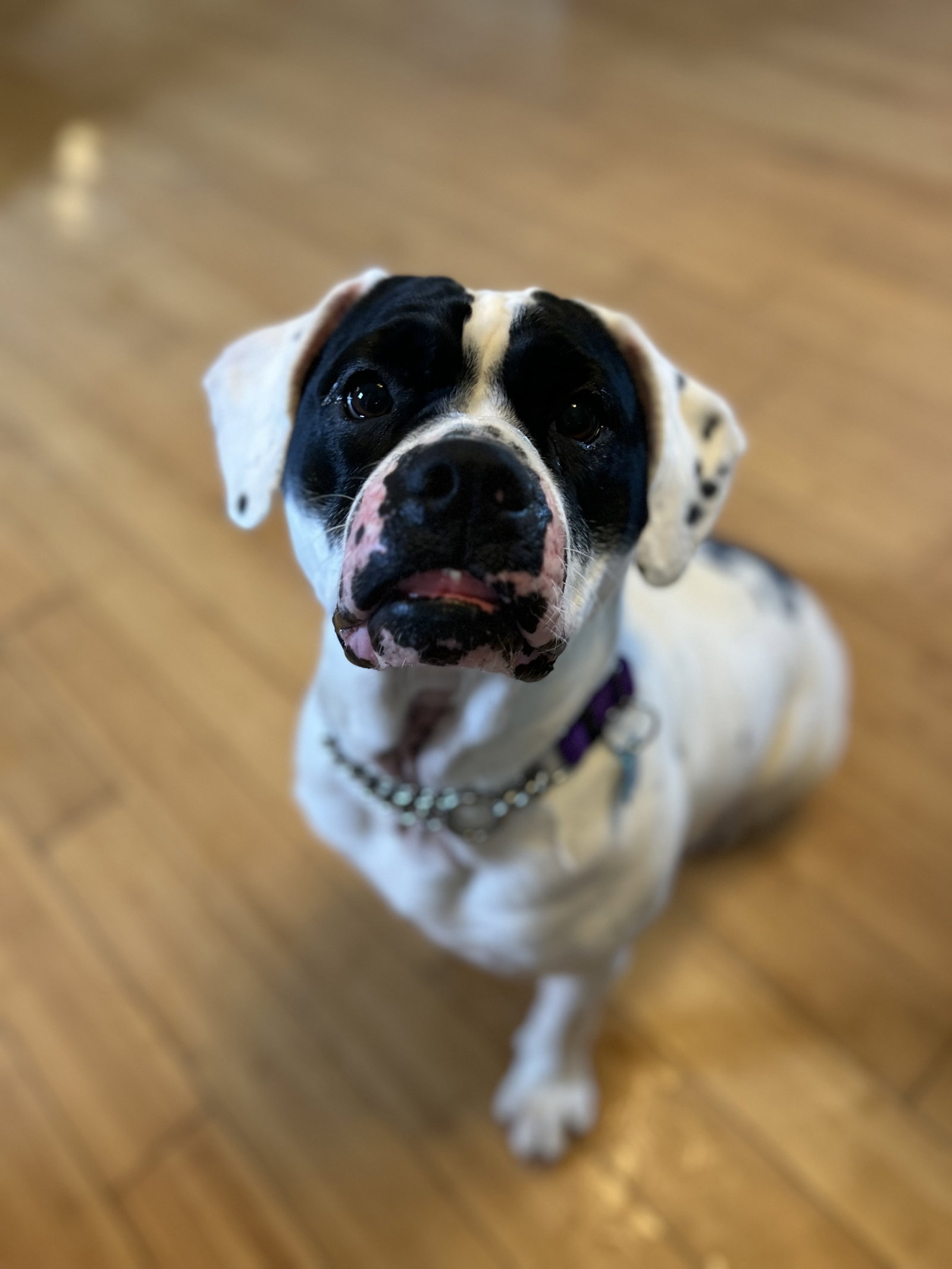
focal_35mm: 26
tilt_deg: -51.2
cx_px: 476
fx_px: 953
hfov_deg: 53.1
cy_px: 634
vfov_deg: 67.3
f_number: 1.5
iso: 250
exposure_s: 1/60
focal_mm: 5.7
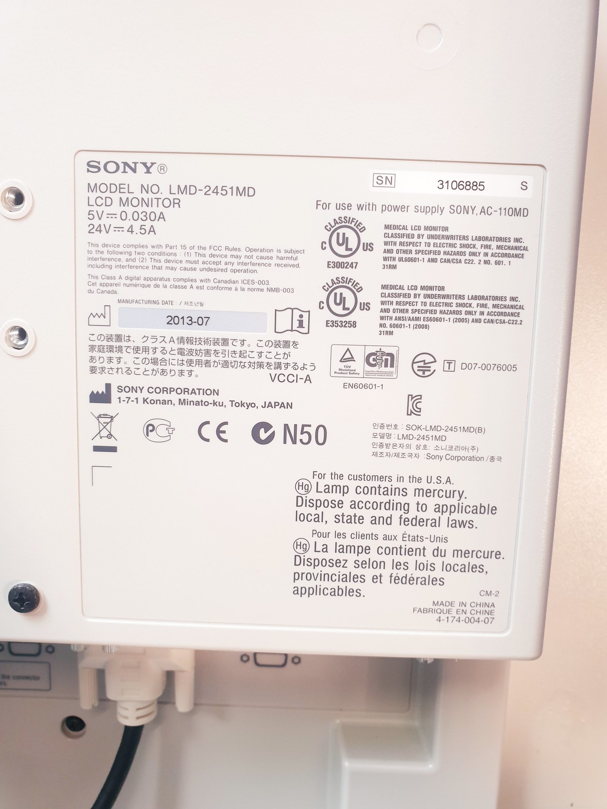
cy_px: 404
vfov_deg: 67.3
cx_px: 304
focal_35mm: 26
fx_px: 608
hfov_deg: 53.1
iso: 200
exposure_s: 1/50
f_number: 2.4
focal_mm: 4.3
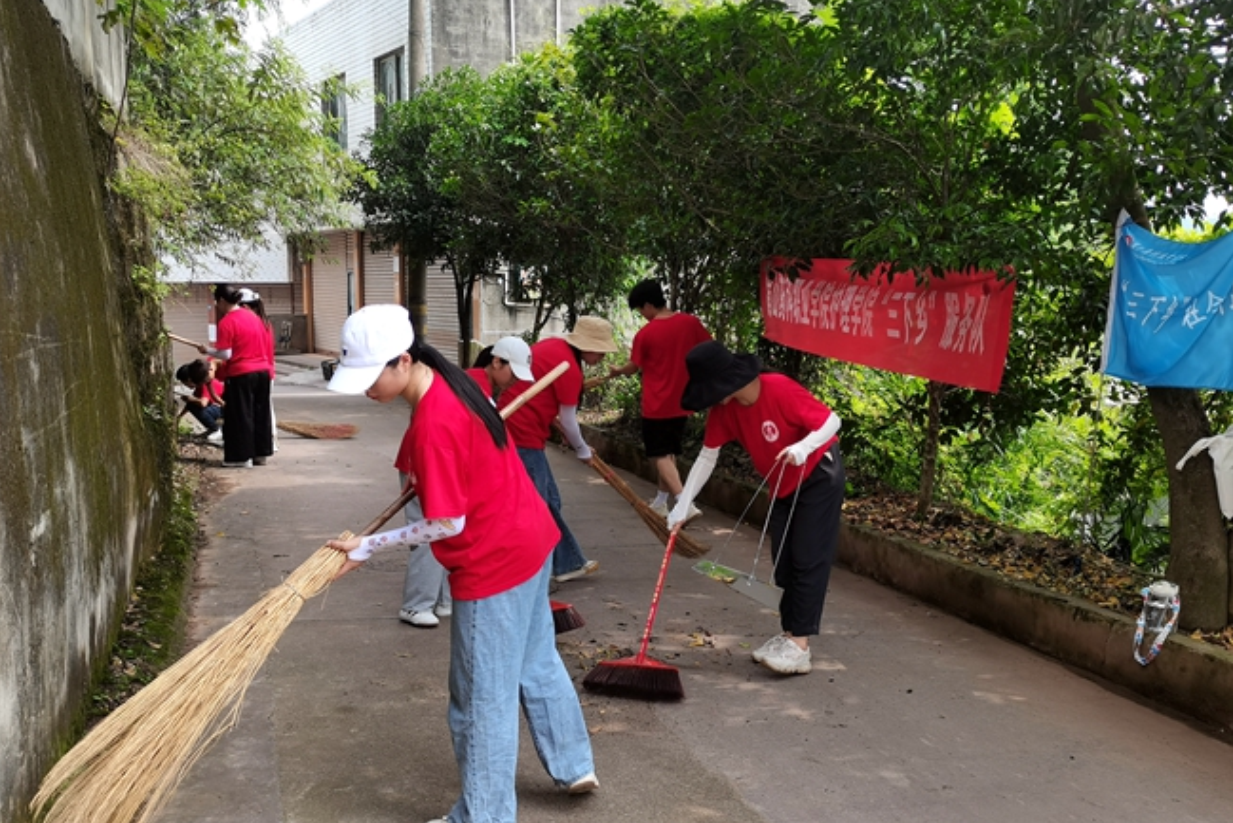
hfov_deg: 51.9
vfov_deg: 36.0
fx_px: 1267
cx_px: 648
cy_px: 427
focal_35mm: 37
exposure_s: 1/239
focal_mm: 5.58
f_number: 1.8
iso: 50
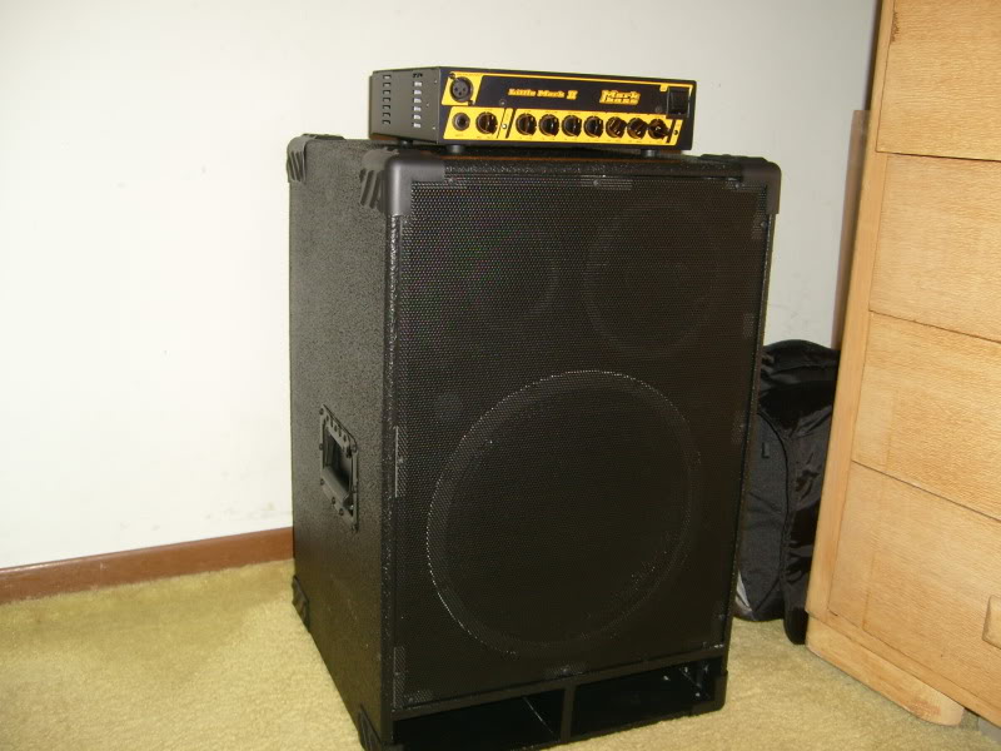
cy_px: 376
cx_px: 500
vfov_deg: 40.7
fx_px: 1012
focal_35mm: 35
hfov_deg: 52.6
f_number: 2.8
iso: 100
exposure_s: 1/45
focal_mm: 5.8
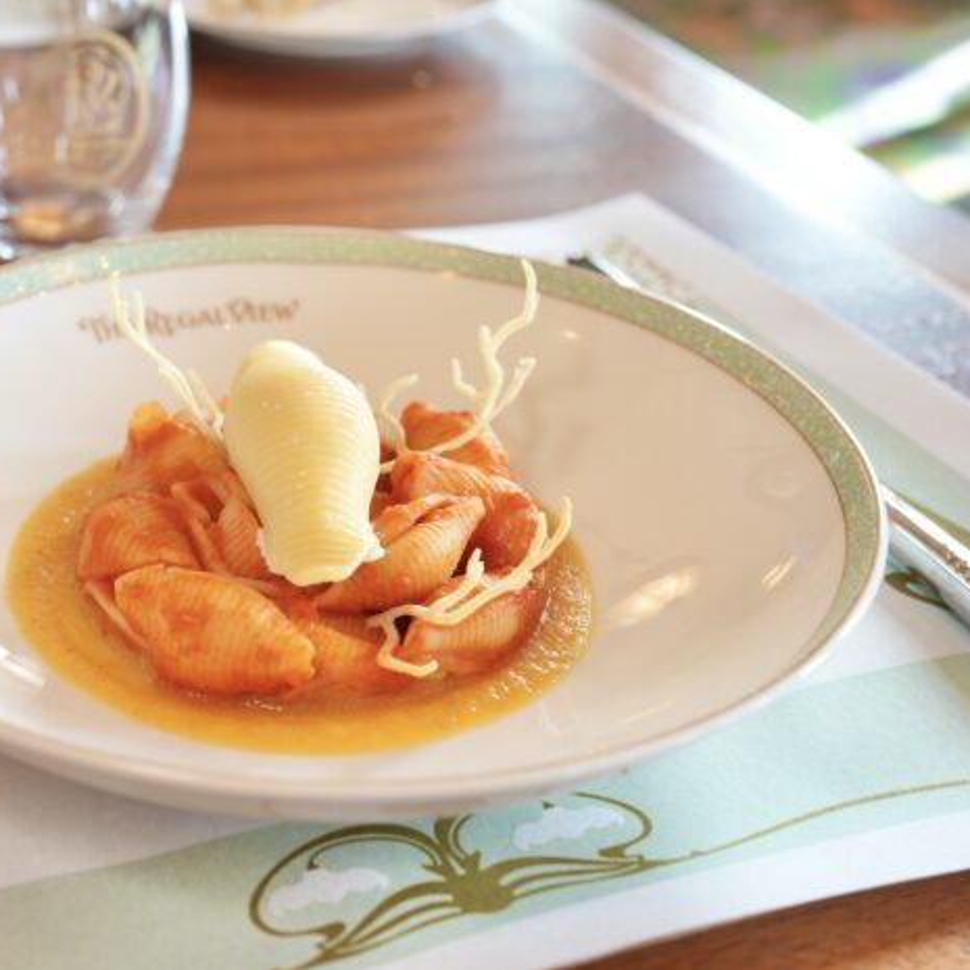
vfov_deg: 26.9
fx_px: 2029
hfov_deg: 26.7
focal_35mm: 64
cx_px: 305
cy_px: 485
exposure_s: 1/60
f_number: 5.6
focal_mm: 50
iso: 1000
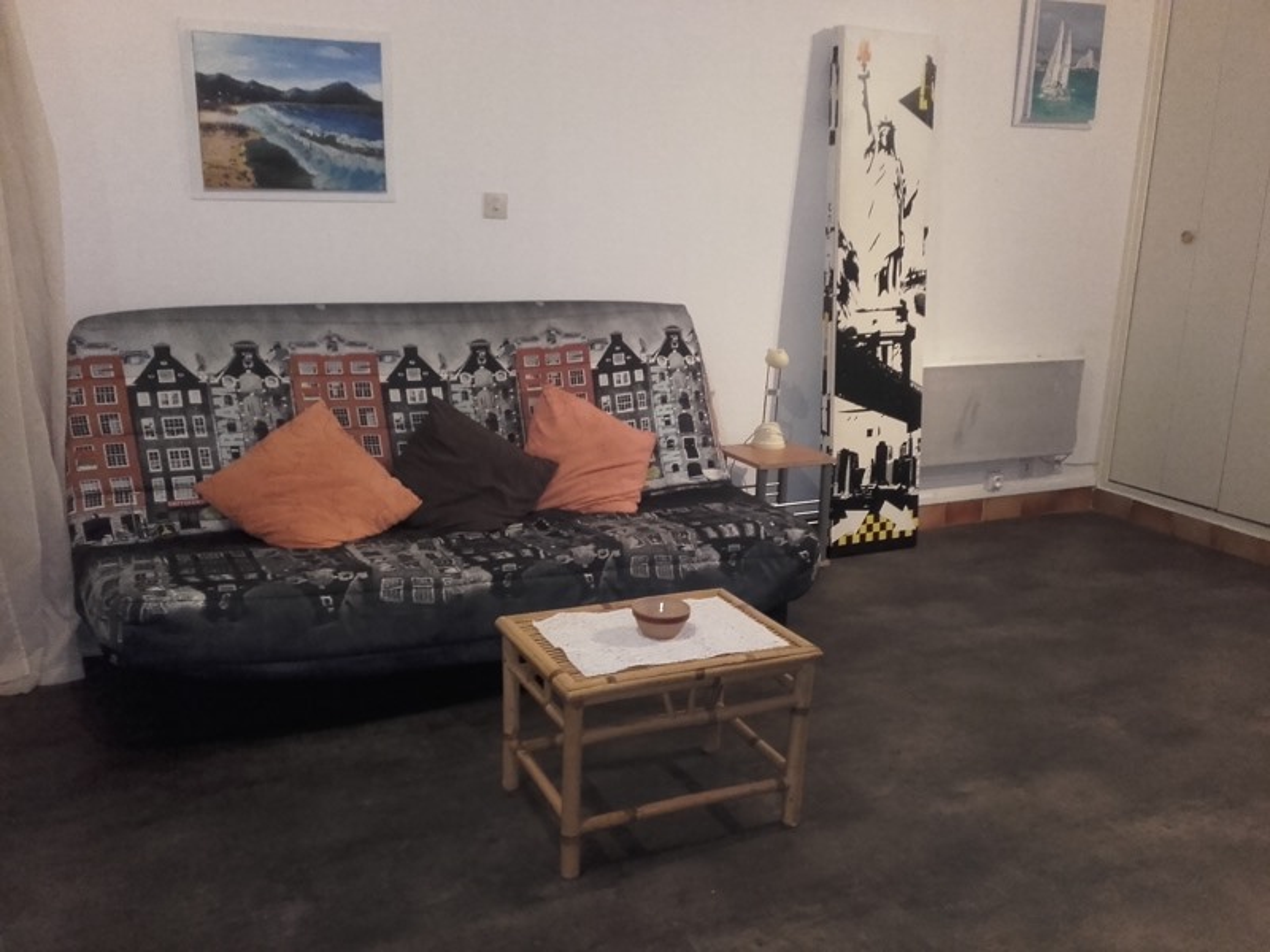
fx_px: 1137
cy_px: 476
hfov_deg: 58.4
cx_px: 635
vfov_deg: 45.4
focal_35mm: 31
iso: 270
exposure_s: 1/14
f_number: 2.2
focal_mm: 3.31
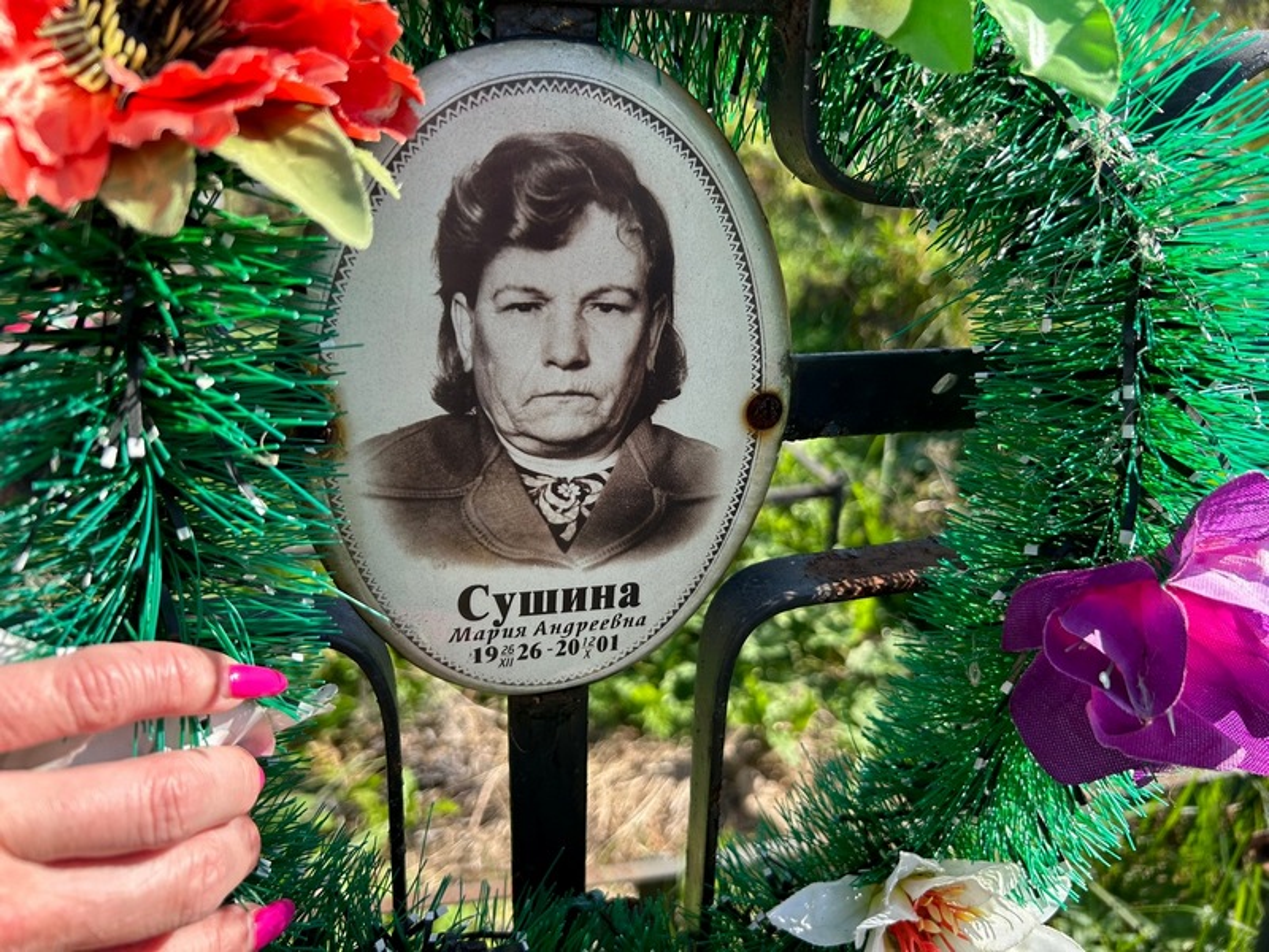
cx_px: 634
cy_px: 476
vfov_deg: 53.1
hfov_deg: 67.3
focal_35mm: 26
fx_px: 953
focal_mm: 5.7
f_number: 1.5
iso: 50
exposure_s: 1/1100
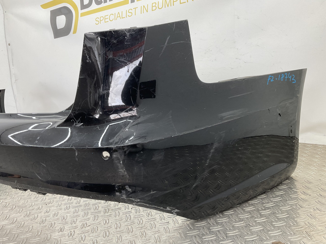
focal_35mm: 29
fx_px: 273
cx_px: 163
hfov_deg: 61.7
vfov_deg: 48.2
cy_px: 122
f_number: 1.8
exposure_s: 1/120
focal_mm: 3
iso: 32
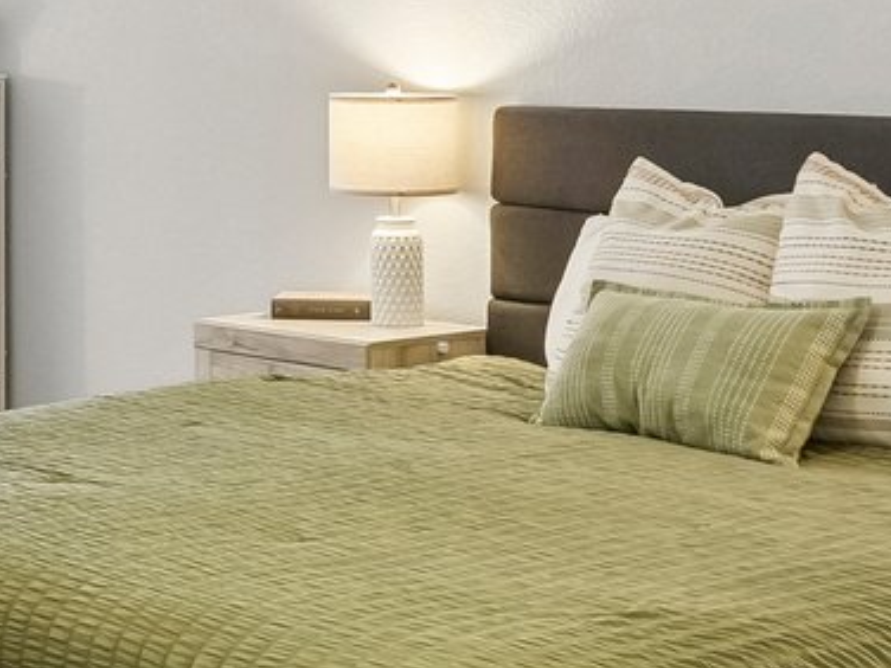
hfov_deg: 21.5
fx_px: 2291
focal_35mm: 89
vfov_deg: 16.3
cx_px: 69
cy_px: 15
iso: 800
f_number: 8
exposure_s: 1/13
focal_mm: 17
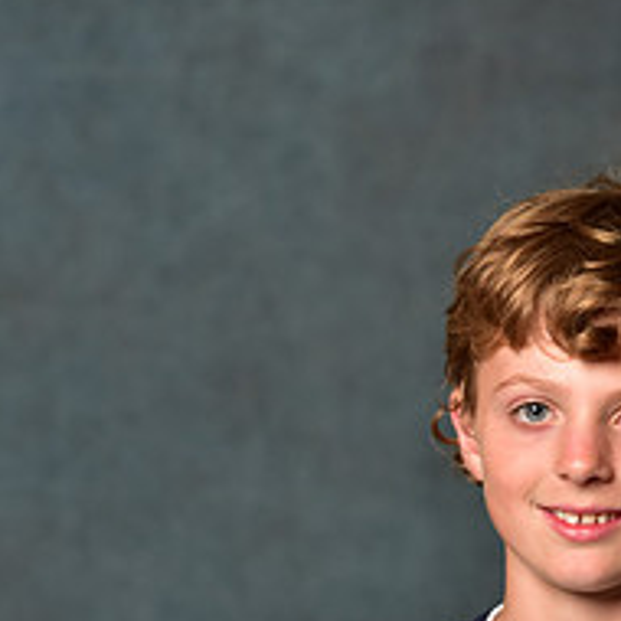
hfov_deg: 4.6
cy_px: 850
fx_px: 7652
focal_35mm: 377
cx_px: 498
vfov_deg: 4.6
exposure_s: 1/250
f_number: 4.5
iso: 250
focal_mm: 145
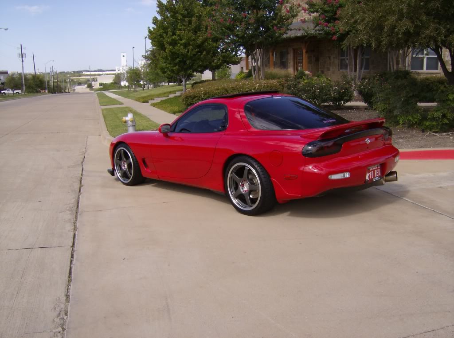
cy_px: 169
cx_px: 227
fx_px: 471
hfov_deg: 51.5
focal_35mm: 36
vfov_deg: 39.5
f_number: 4.7
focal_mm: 6
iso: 100
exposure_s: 1/651
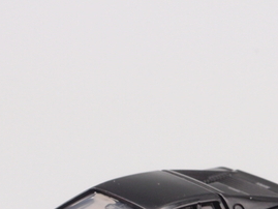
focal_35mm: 211
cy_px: 240
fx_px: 1695
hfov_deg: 9.3
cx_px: 257
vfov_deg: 7.0
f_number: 8
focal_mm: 15.27
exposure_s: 1/6
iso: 100
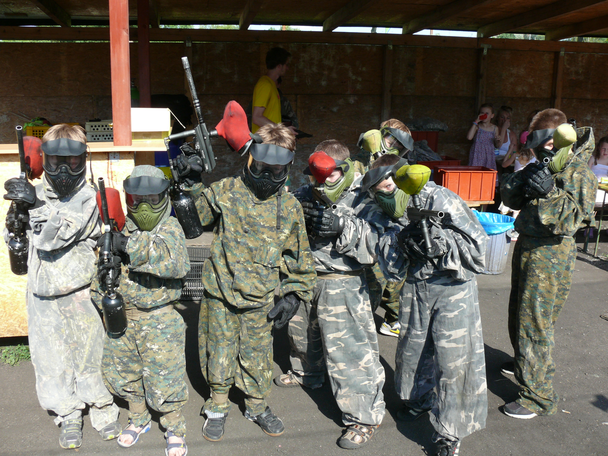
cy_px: 228
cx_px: 304
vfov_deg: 40.7
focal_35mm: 35
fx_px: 615
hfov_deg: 52.6
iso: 100
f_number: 4.5
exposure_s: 1/200
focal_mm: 7.4
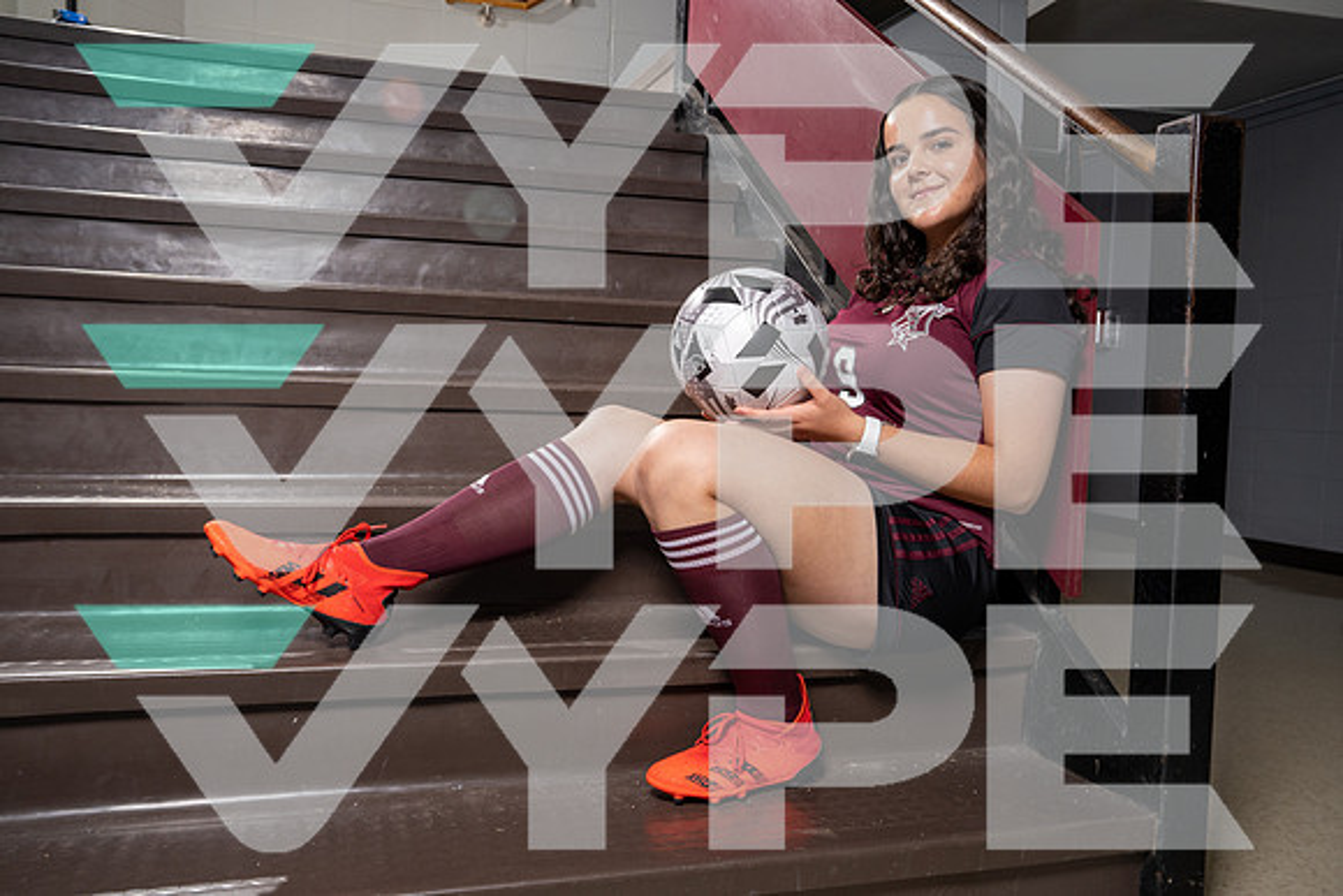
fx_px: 1157
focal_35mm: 31
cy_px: 448
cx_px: 672
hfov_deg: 60.3
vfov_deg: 42.3
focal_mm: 31
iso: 400
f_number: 7.1
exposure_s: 1/250
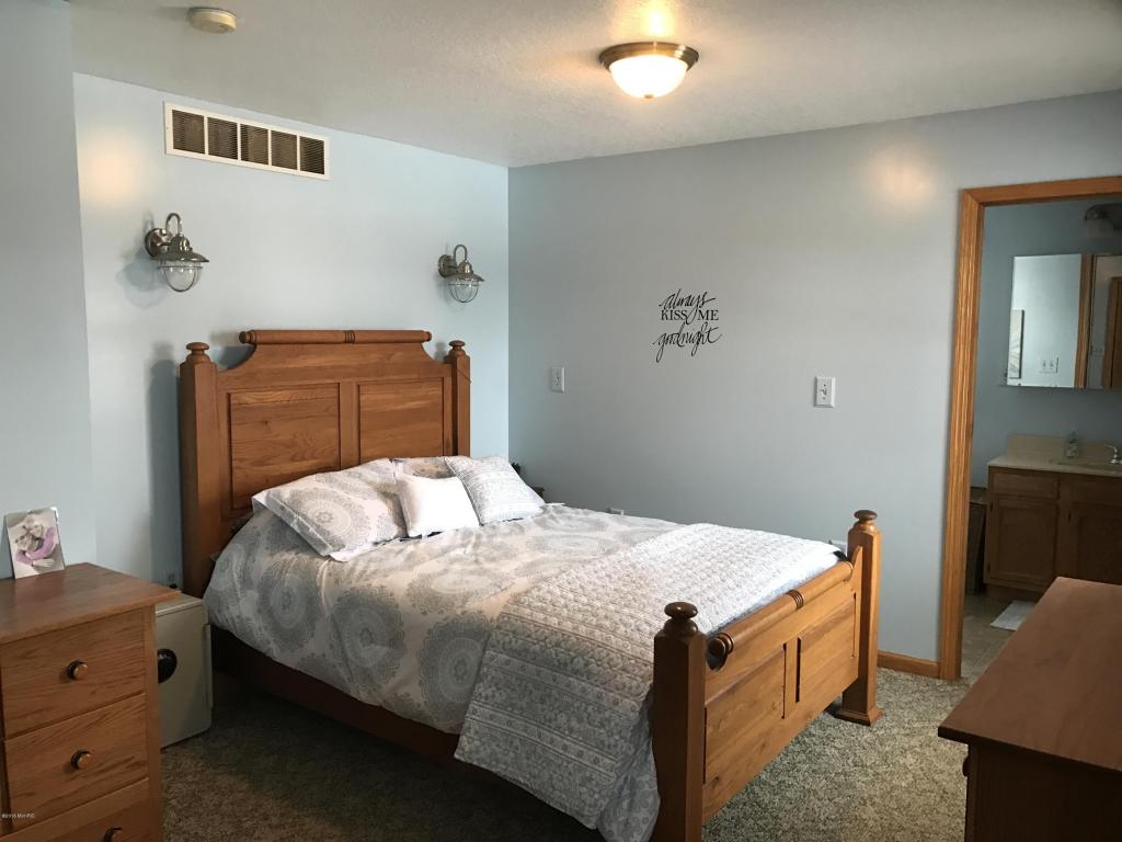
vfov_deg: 49.7
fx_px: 908
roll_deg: +0.7
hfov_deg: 63.4
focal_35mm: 28
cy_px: 421
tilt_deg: -3.8
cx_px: 561
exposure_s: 1/17
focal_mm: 3.99
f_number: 1.8
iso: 40
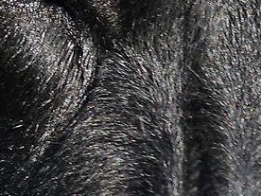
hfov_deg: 0.7
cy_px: 249
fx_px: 20795
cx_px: 193
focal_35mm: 2758
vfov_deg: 0.5
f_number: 4
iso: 100
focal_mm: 120.91
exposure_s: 1/400
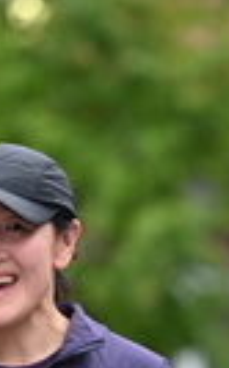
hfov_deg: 2.1
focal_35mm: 612
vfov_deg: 3.4
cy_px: 382
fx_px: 6118
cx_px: 65
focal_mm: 145
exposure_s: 1/1600
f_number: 2.8
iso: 640
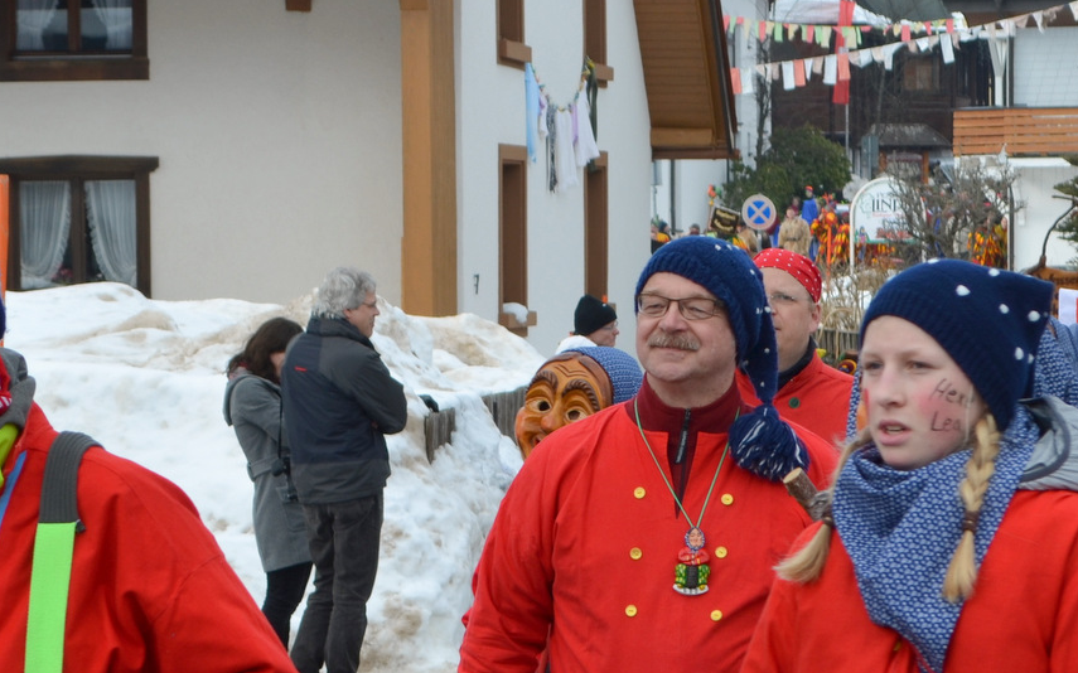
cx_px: 338
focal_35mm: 143
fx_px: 4200
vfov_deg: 9.1
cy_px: 536
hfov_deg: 14.6
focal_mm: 50
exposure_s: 1/200
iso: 100
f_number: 8
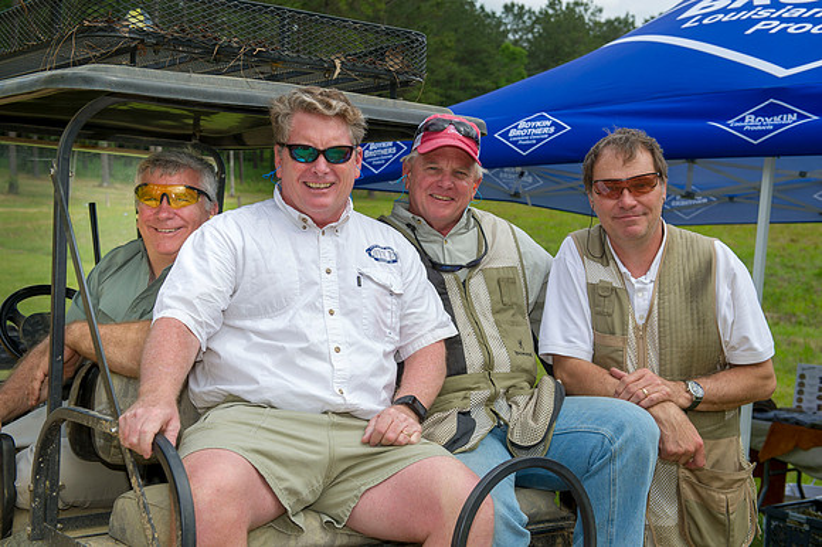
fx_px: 1141
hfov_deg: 39.6
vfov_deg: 27.0
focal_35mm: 50
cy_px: 274
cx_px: 411
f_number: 6.3
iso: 200
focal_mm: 50
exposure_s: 1/320
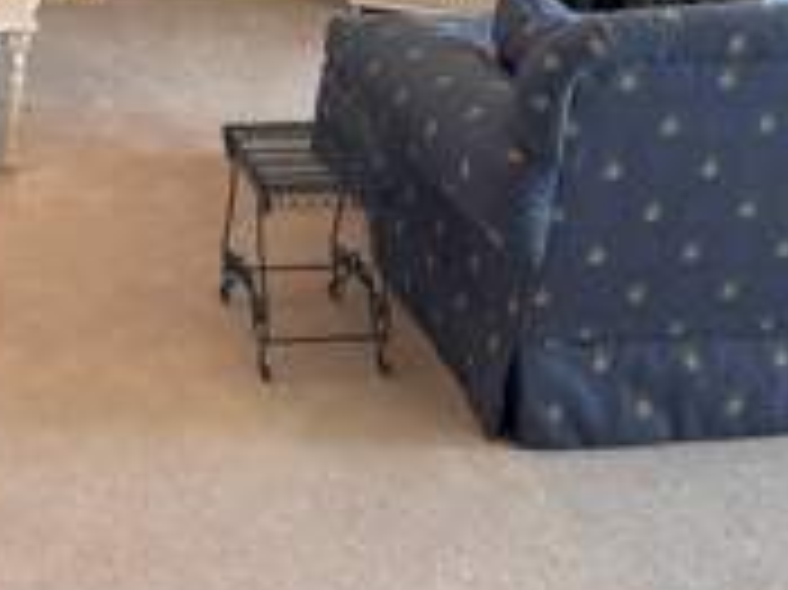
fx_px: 1501
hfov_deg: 28.3
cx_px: 77
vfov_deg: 20.7
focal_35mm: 66
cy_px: -122
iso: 100
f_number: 1.78
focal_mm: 6.86
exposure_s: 1/120
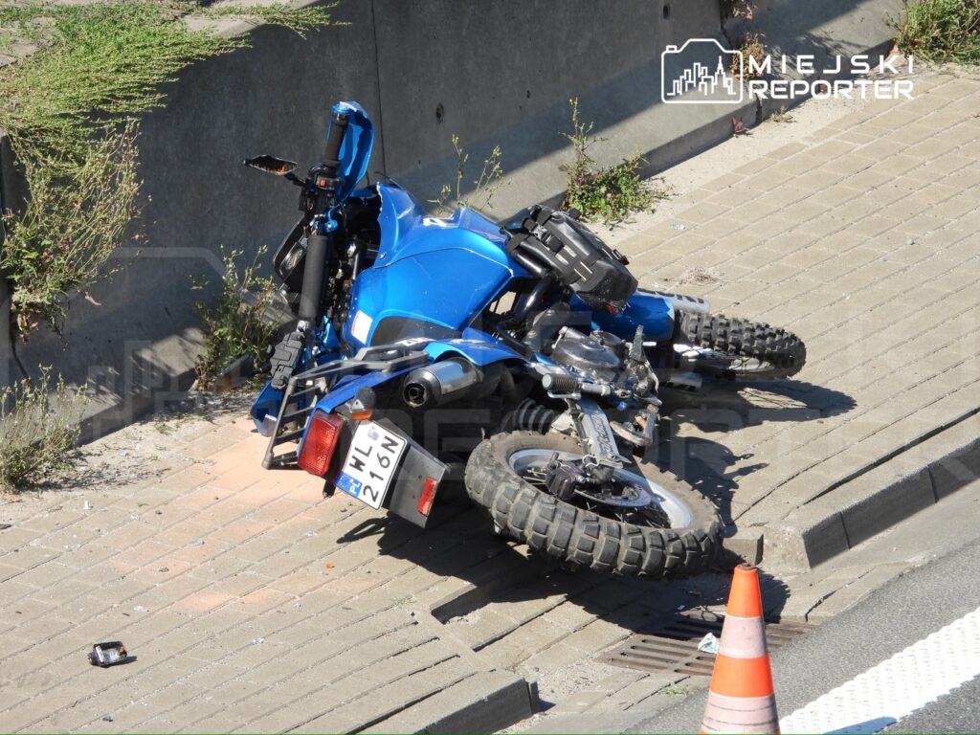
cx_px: 490
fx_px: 13221
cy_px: 368
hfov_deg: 4.2
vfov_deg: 3.2
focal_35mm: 467
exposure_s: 1/400
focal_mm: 83.9
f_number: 5
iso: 100
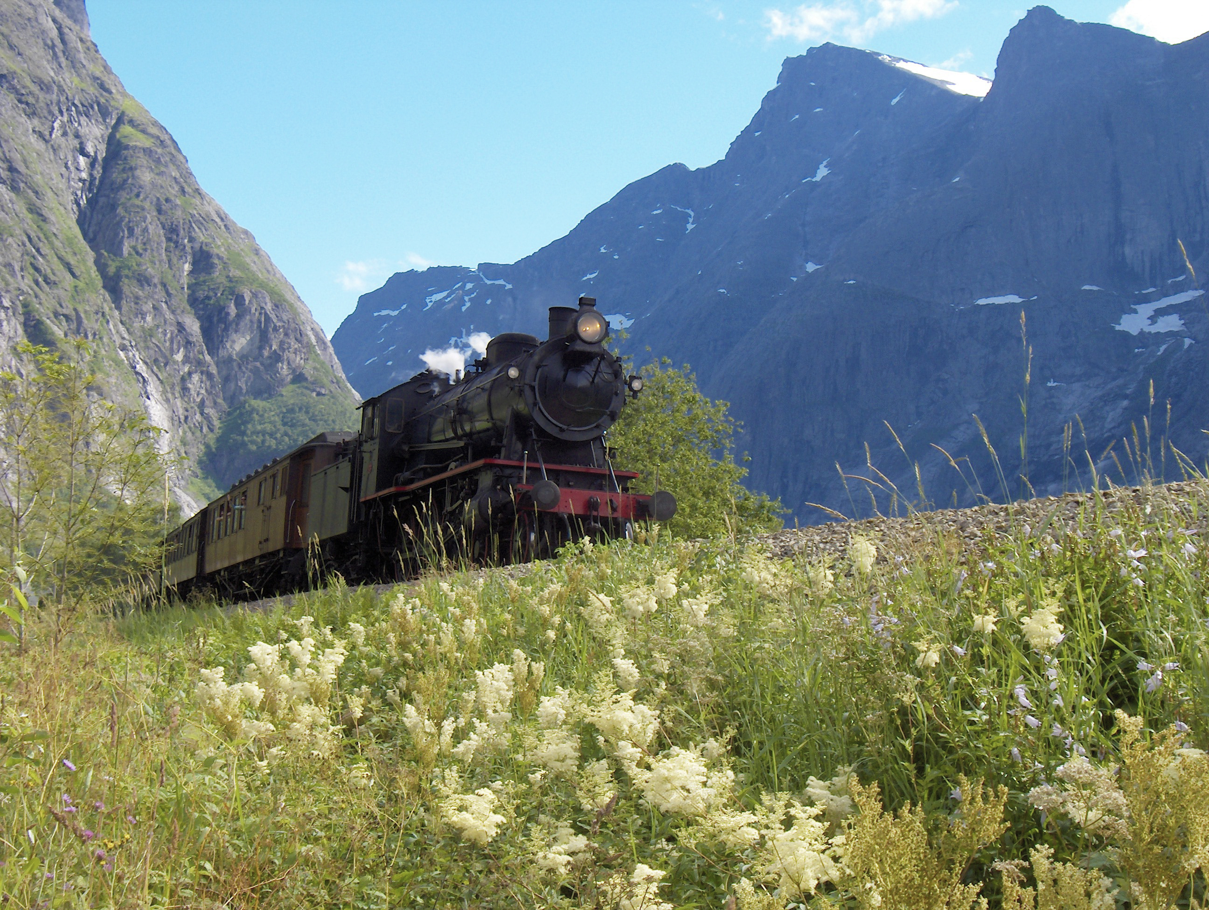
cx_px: 604
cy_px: 455
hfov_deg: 34.9
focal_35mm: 55
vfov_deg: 26.6
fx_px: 1924
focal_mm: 11.4
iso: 100
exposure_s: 1/220
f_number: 5.4
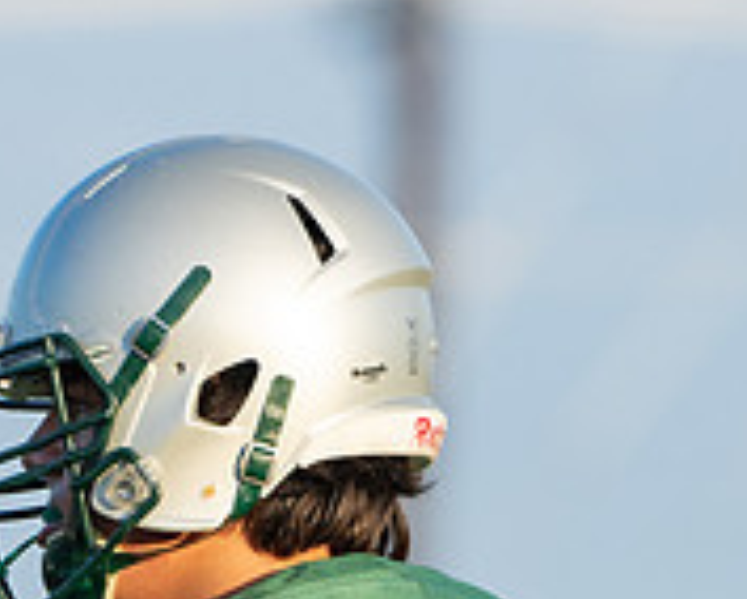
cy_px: 863
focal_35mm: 1364
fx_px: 30189
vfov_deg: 1.1
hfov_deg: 1.4
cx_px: 410
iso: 640
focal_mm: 400
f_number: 5.6
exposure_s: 1/1250
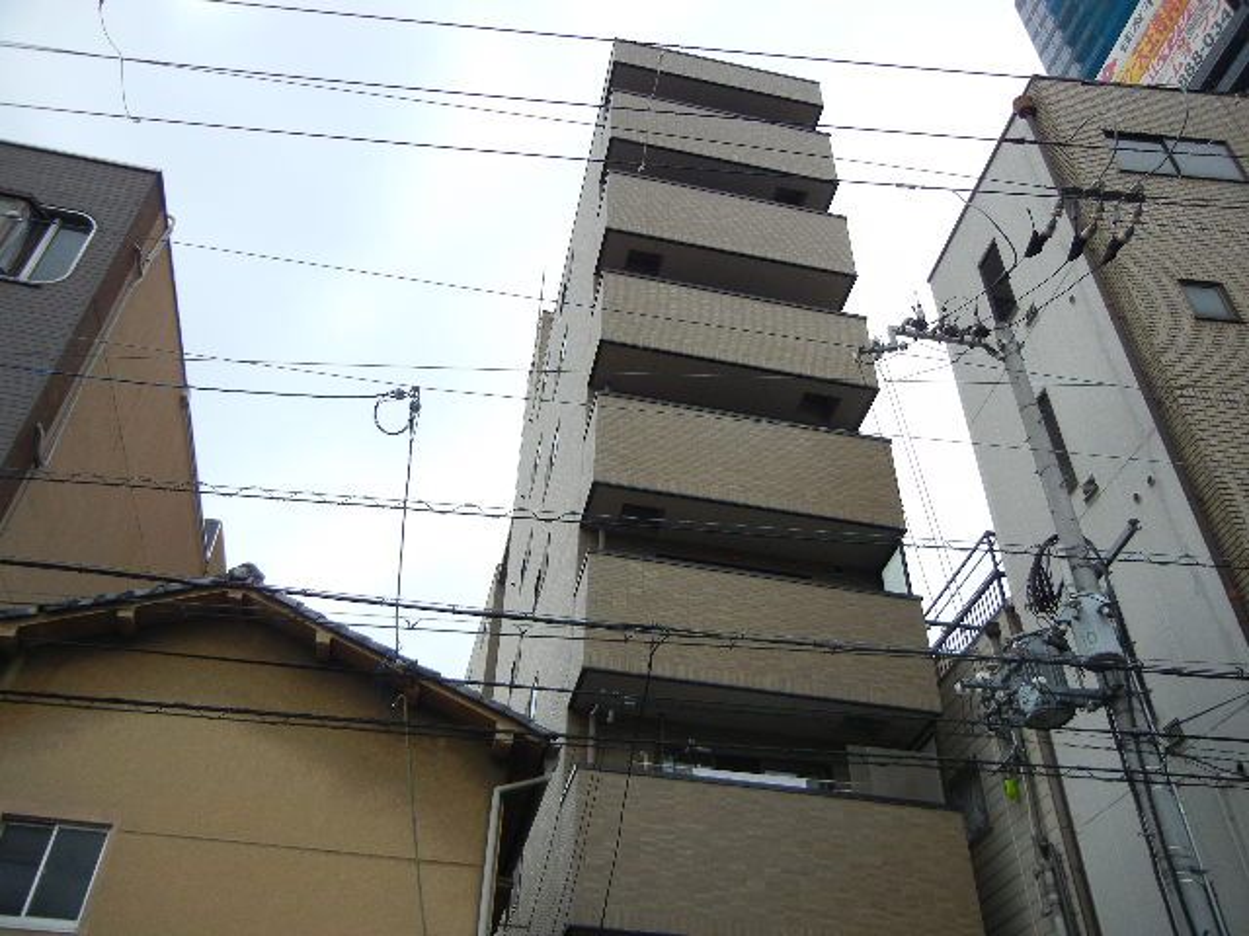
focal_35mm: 30
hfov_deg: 60.0
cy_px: 468
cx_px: 624
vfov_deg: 46.8
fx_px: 1082
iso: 160
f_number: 7
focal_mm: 5.4
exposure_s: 1/335
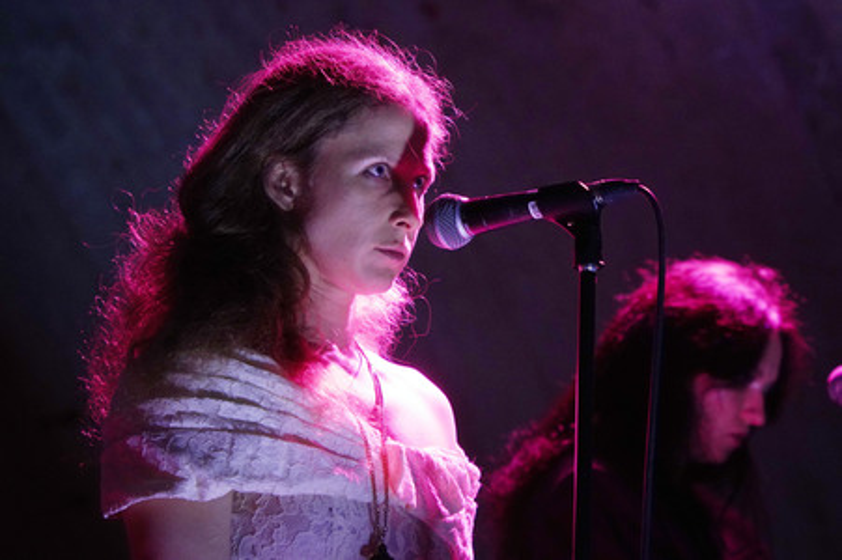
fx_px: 2384
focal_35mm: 102
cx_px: 421
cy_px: 280
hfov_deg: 20.0
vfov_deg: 13.4
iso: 3200
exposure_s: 1/50
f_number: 4.5
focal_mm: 102
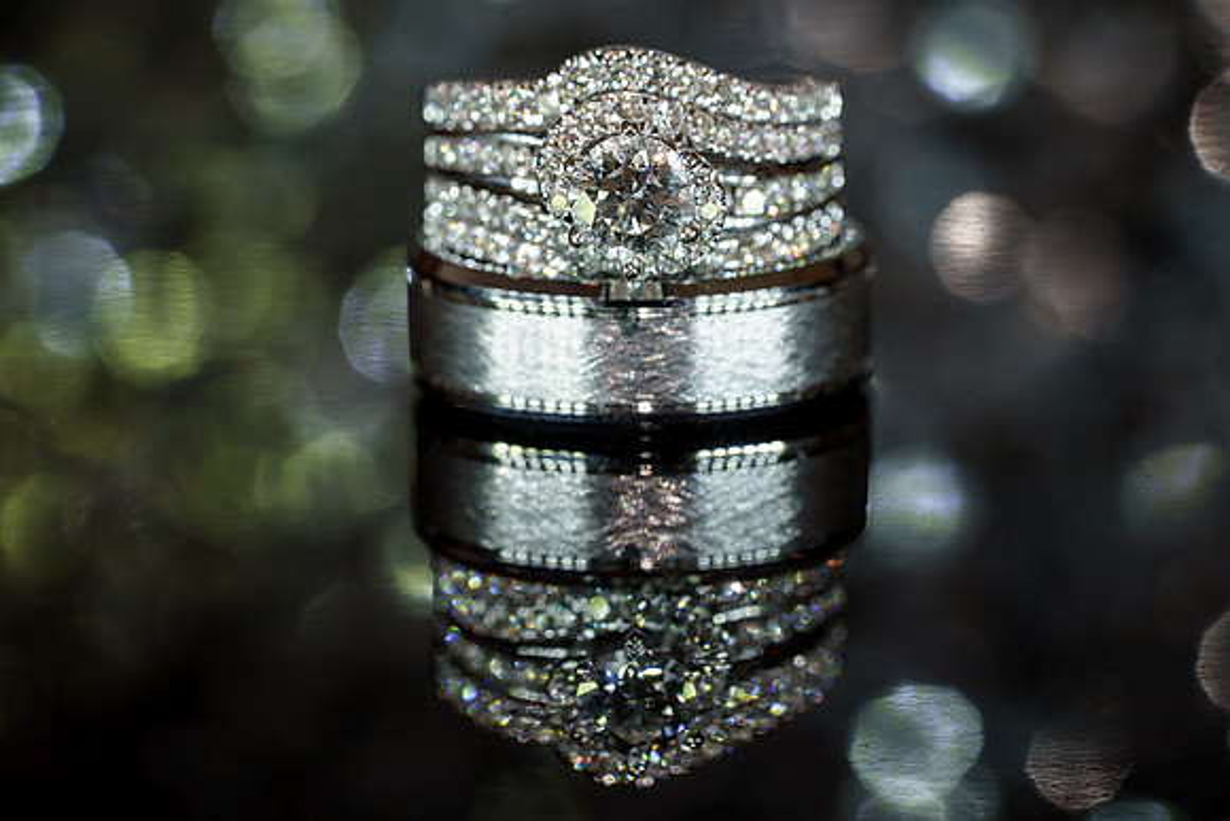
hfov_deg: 22.6
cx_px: 615
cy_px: 410
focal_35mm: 90
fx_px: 3076
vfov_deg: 15.2
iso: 200
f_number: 8
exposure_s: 1/2.5
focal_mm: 90
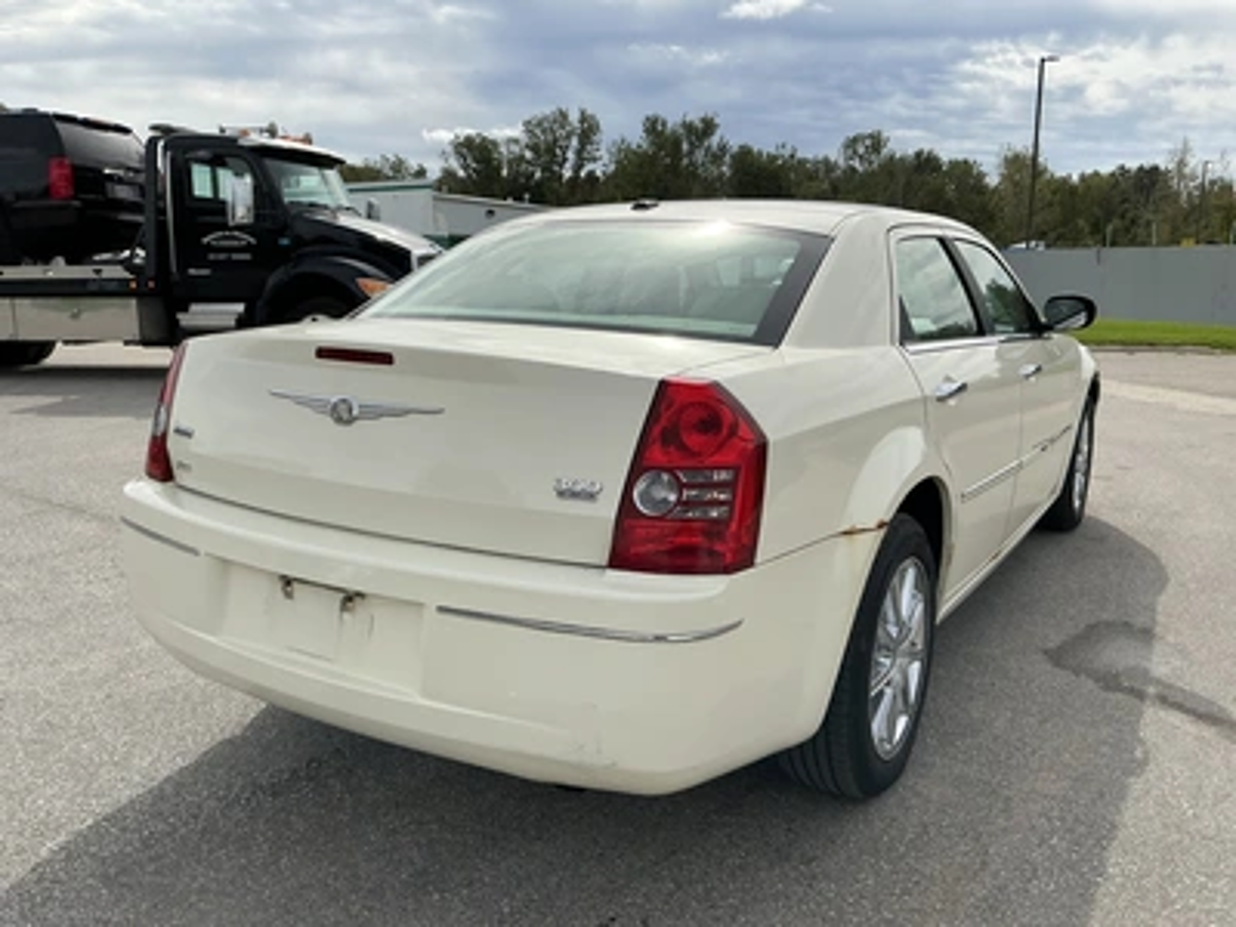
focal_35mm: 28
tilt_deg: -9.4
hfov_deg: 63.4
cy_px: 464
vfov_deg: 49.7
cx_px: 618
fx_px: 1000
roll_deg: +0.8
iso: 25
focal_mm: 3
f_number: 1.8
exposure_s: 1/2427
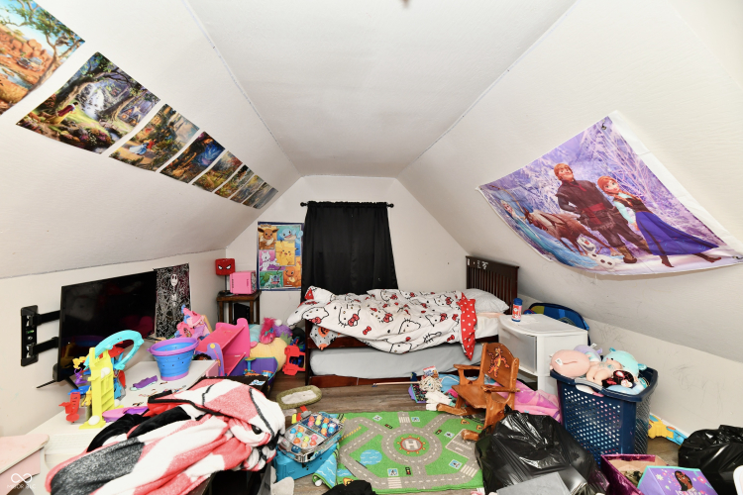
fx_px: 289
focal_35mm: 14
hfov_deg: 104.3
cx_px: 372
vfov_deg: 81.2
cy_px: 248
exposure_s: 1/60
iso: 640
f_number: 6.3
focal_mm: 14
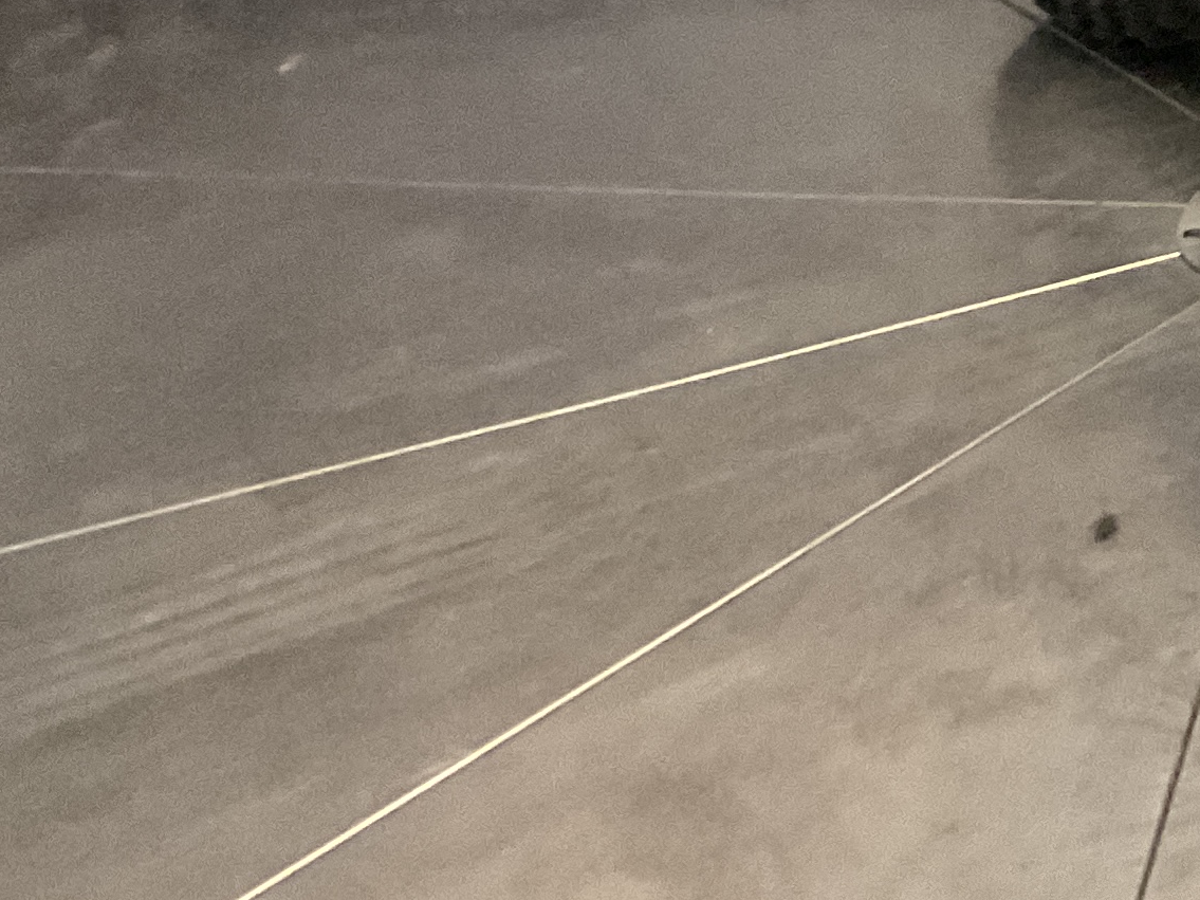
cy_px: -545
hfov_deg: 16.4
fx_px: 3570
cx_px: 2059
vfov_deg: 13.4
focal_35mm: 103
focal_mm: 3
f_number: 1.8
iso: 250
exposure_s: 1/60
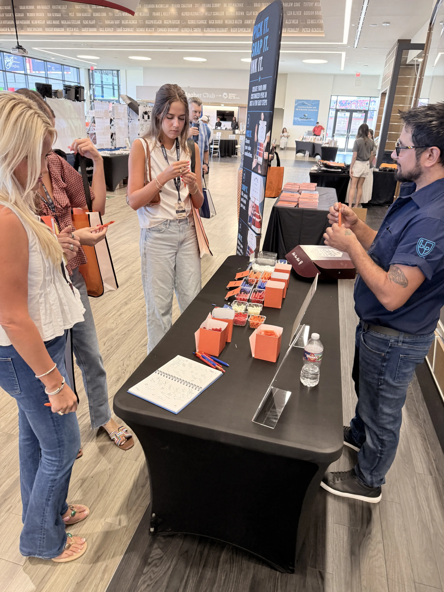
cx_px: 222
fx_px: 410
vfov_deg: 71.6
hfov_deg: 56.8
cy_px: 296
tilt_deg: -21.1
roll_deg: +2.8
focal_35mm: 24
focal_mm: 6.76
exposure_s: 1/75
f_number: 1.78
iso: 160
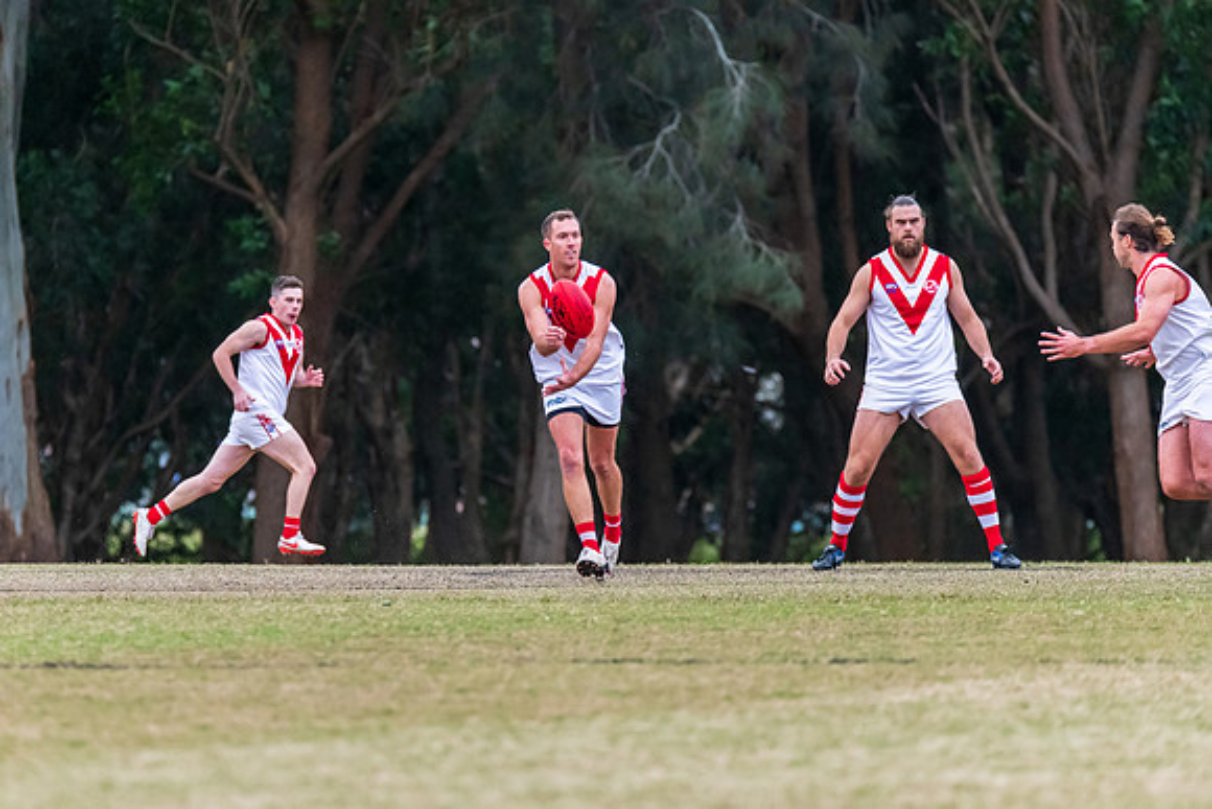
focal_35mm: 423
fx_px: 14252
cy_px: 344
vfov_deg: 3.3
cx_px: 509
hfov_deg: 4.9
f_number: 6
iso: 3200
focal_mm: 360
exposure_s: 1/1250
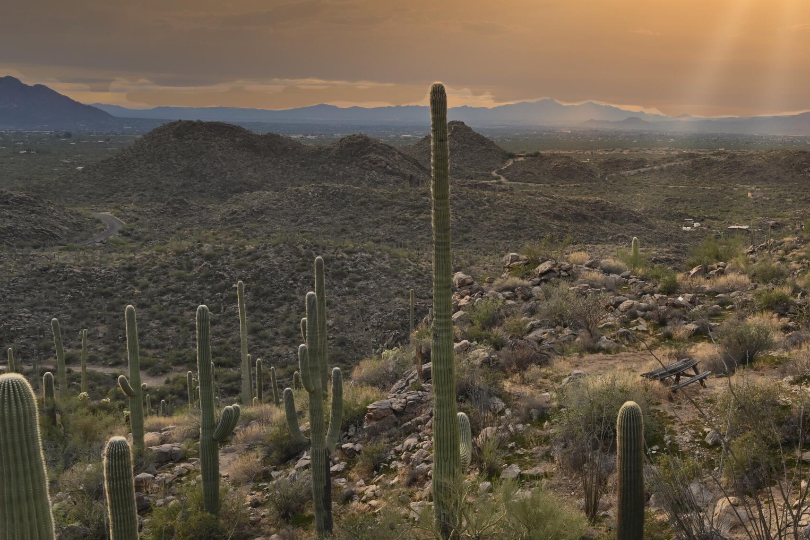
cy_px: 273
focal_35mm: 42
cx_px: 604
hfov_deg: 44.9
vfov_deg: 31.9
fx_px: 945
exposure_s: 1/160
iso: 320
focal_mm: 24
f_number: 14
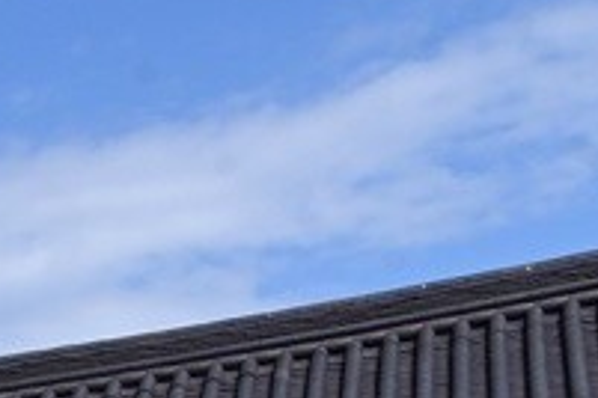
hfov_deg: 8.9
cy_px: 985
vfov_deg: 6.6
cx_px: -1047
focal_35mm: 197
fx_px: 3272
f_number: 13
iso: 320
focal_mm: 31
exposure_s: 1/640
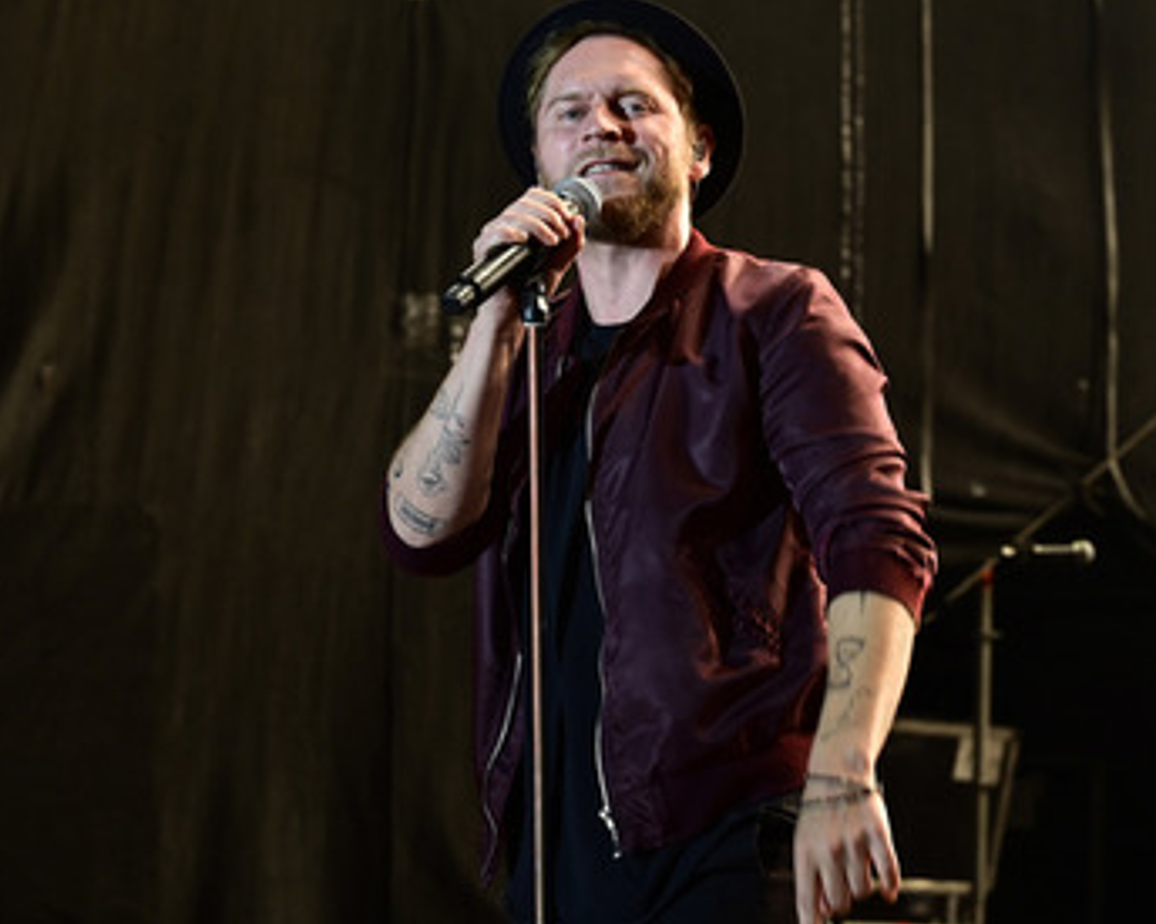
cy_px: 467
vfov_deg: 17.9
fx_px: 2941
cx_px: 654
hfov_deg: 22.2
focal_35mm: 86
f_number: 5.6
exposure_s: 1/100
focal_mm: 70
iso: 800
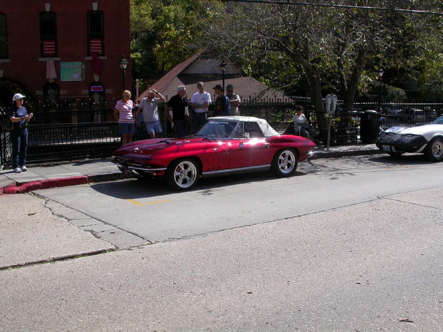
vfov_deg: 37.7
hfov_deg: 49.0
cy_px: 166
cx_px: 222
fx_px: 486
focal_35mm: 38
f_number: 6.7
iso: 100
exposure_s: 1/361
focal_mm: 7.85
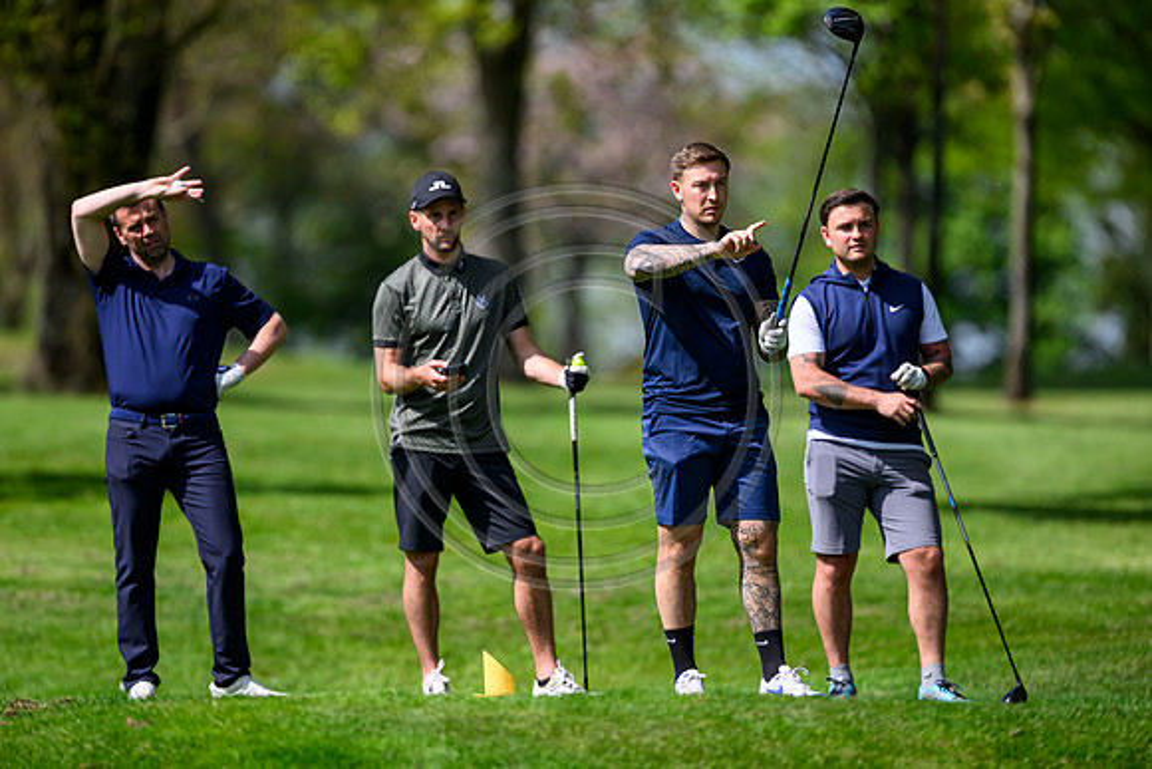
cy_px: 384
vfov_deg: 3.4
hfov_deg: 5.2
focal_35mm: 400
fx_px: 12802
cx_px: 576
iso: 500
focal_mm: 400
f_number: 3.5
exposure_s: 1/5000
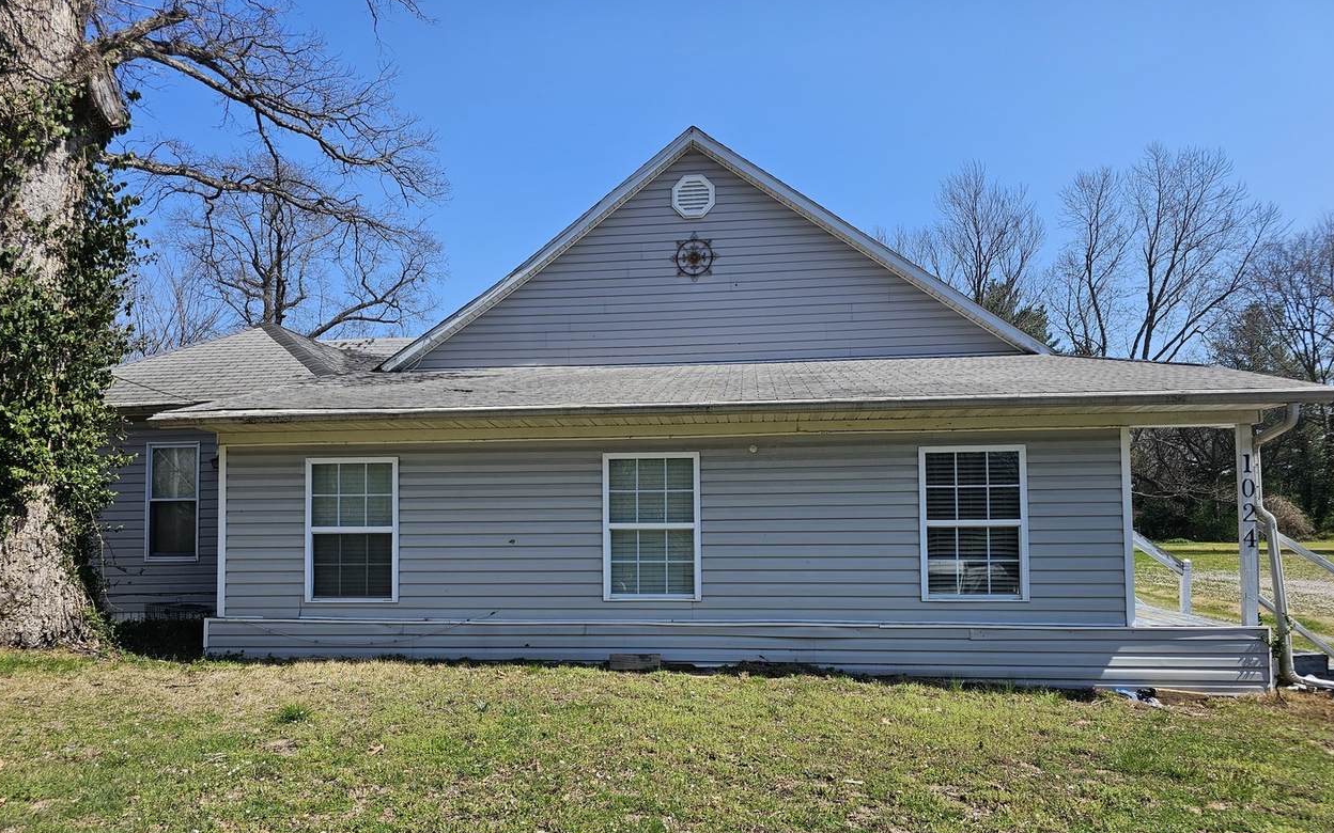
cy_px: 500
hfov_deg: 72.5
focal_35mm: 25
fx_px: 909
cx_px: 656
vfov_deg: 49.0
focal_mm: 6.3
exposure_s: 1/1242
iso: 20
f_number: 1.7
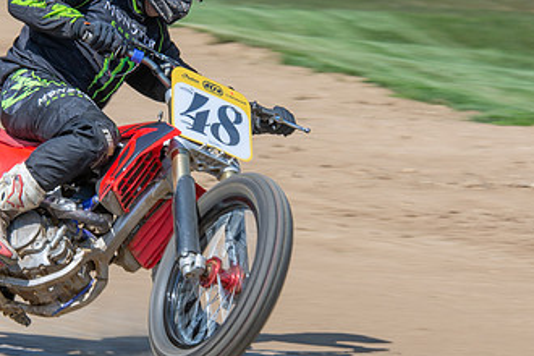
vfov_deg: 3.1
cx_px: 181
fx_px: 6526
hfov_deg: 4.7
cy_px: 187
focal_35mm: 440
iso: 100
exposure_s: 1/200
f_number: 8
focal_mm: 130
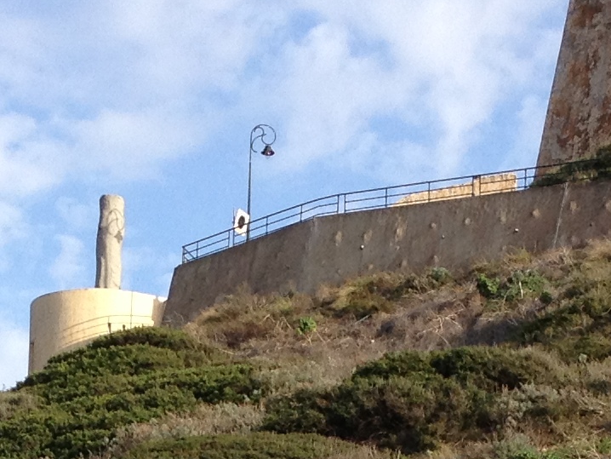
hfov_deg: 12.4
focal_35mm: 159
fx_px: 2807
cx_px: 259
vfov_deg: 8.9
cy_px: 877
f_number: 2.4
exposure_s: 1/849
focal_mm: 4.28
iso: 64
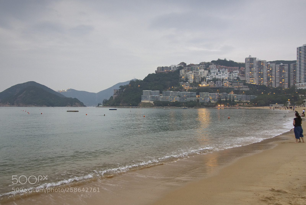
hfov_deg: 67.4
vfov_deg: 48.0
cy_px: 102
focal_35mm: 27
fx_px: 230
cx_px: 153
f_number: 4.5
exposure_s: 1/30
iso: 800
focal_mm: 18
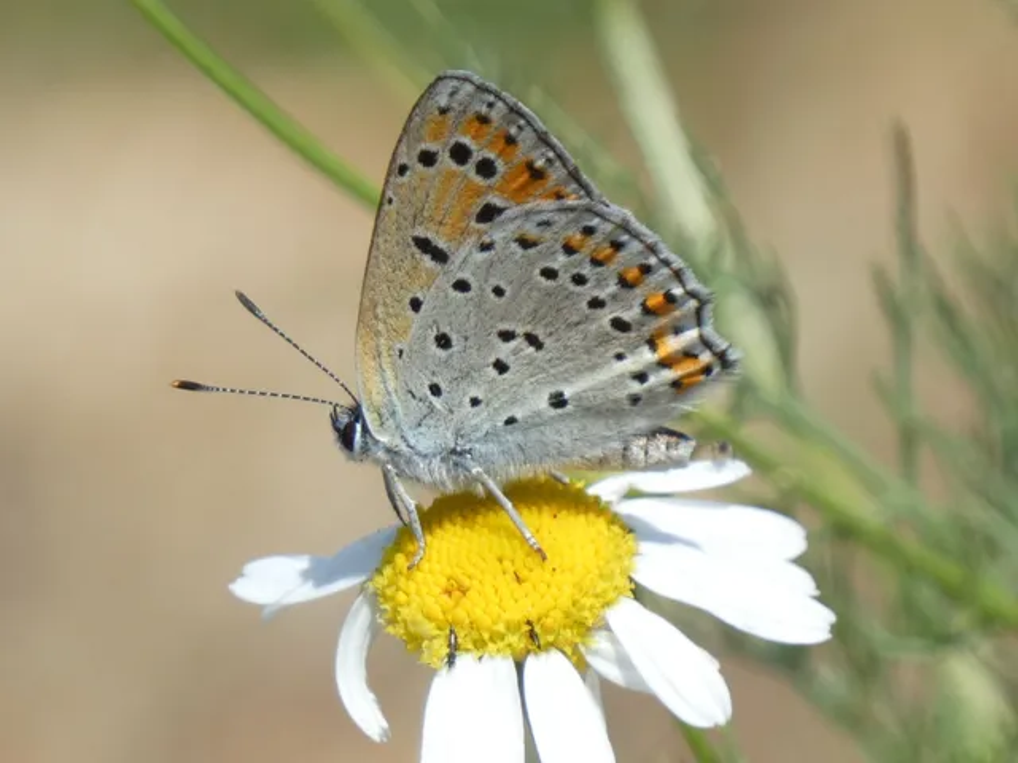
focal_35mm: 515
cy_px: 382
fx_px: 15145
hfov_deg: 3.8
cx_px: 509
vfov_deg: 2.9
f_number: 5.6
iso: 80
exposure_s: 1/400
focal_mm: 92.3
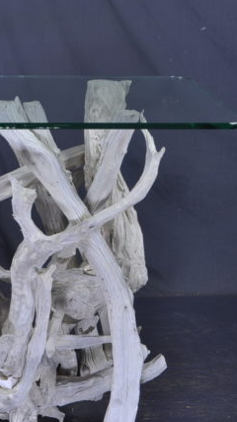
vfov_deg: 26.8
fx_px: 883
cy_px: 233
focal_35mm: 79
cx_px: -21
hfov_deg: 14.9
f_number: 8
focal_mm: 28
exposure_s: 1/6
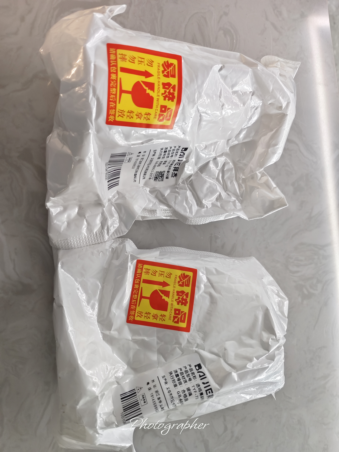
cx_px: 170
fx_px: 300
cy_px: 226
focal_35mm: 23
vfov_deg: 73.9
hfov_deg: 58.9
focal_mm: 5.5
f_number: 1.75
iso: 317
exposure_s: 1/50
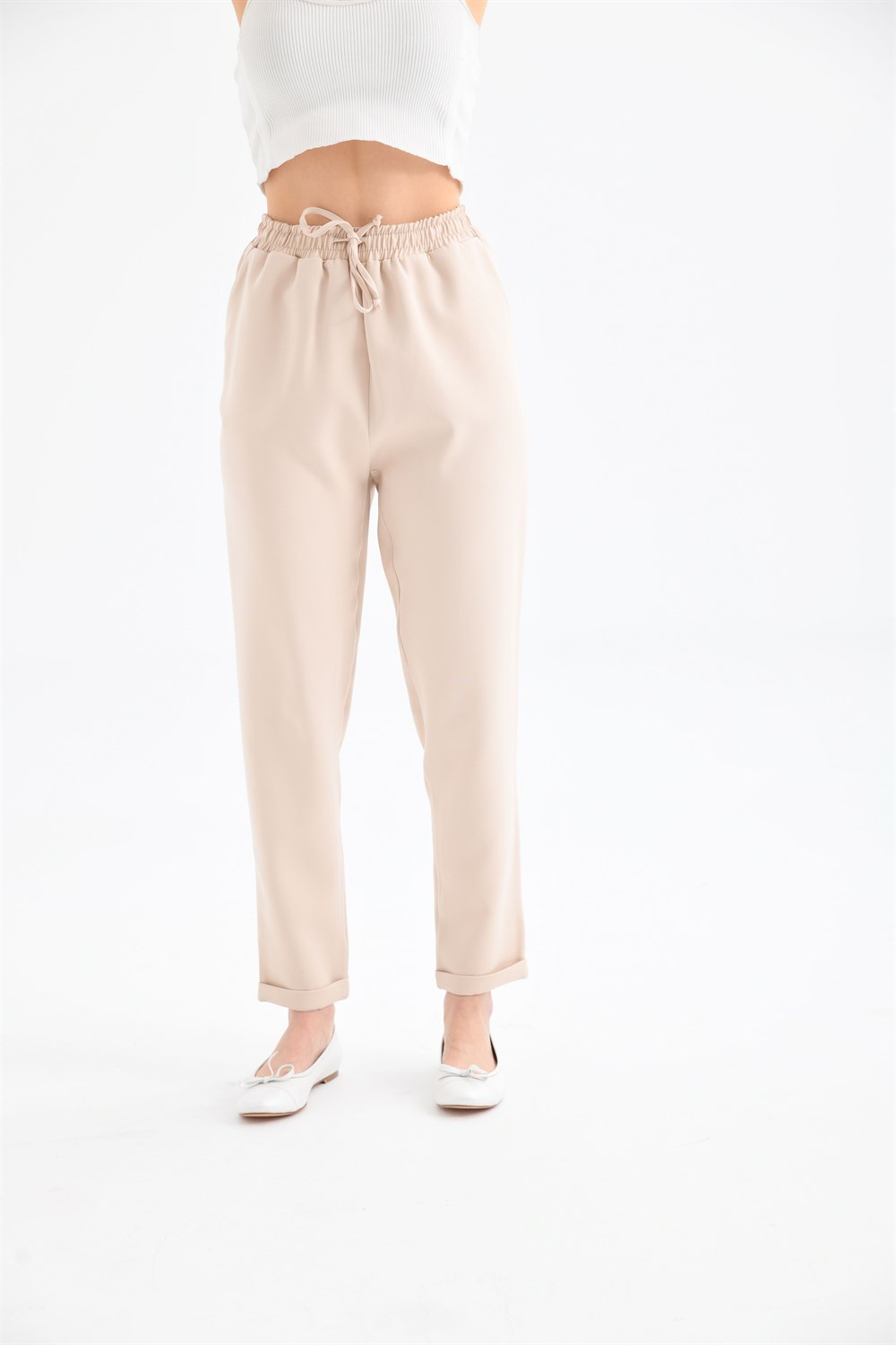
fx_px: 2613
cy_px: 672
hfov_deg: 19.5
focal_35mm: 70
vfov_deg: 28.8
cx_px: 448
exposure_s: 1/125
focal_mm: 70
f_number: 6.3
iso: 160
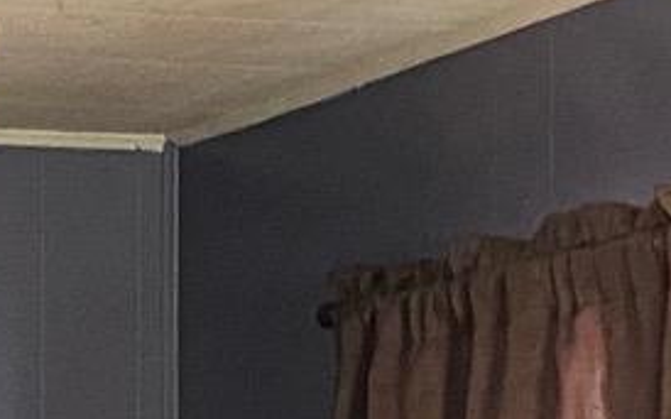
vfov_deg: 6.1
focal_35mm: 206
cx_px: 47
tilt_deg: -2.5
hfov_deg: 10.1
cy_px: 958
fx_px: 3766
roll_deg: +1.2
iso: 640
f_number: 1.8
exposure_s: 1/32
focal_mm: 4.25
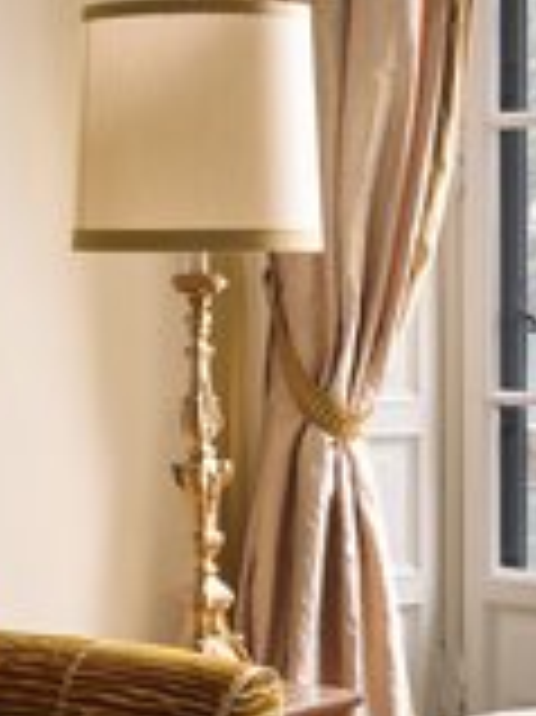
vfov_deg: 18.1
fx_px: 2253
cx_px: 104
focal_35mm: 109
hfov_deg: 13.5
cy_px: 347
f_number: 11
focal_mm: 44.9
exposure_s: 1.3
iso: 400
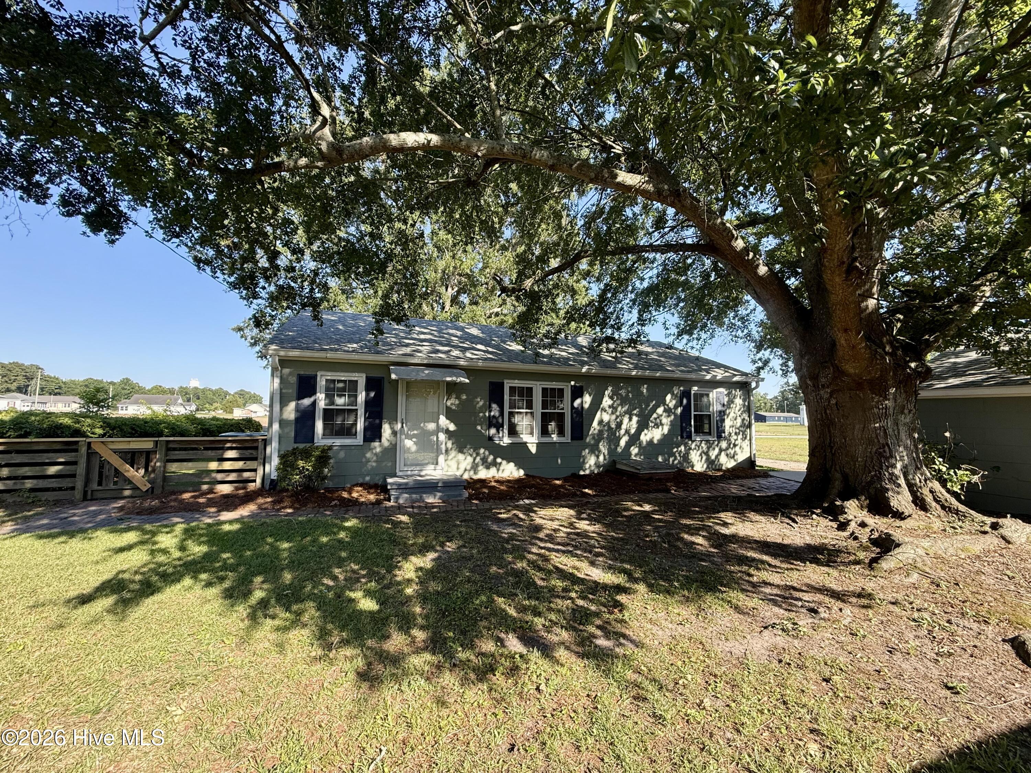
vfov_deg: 85.7
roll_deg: -1.4
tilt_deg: +4.7
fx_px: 417
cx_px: 516
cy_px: 386
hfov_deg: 102.1
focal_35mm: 14
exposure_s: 1/400
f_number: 2.2
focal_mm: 2.22
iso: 64
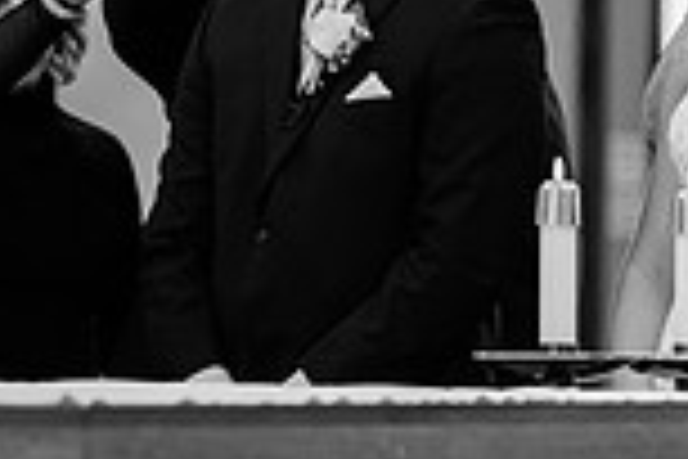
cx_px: 450
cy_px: 68
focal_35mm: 437
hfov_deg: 4.7
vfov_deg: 3.1
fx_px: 8351
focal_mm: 112
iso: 1000
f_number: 2.8
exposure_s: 1/250
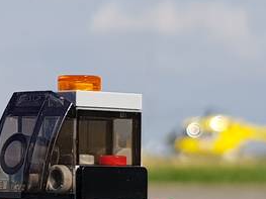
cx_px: -1
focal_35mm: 89
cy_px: 150
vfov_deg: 16.5
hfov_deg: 21.3
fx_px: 684
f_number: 1.7
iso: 40
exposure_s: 1/2512
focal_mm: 4.3
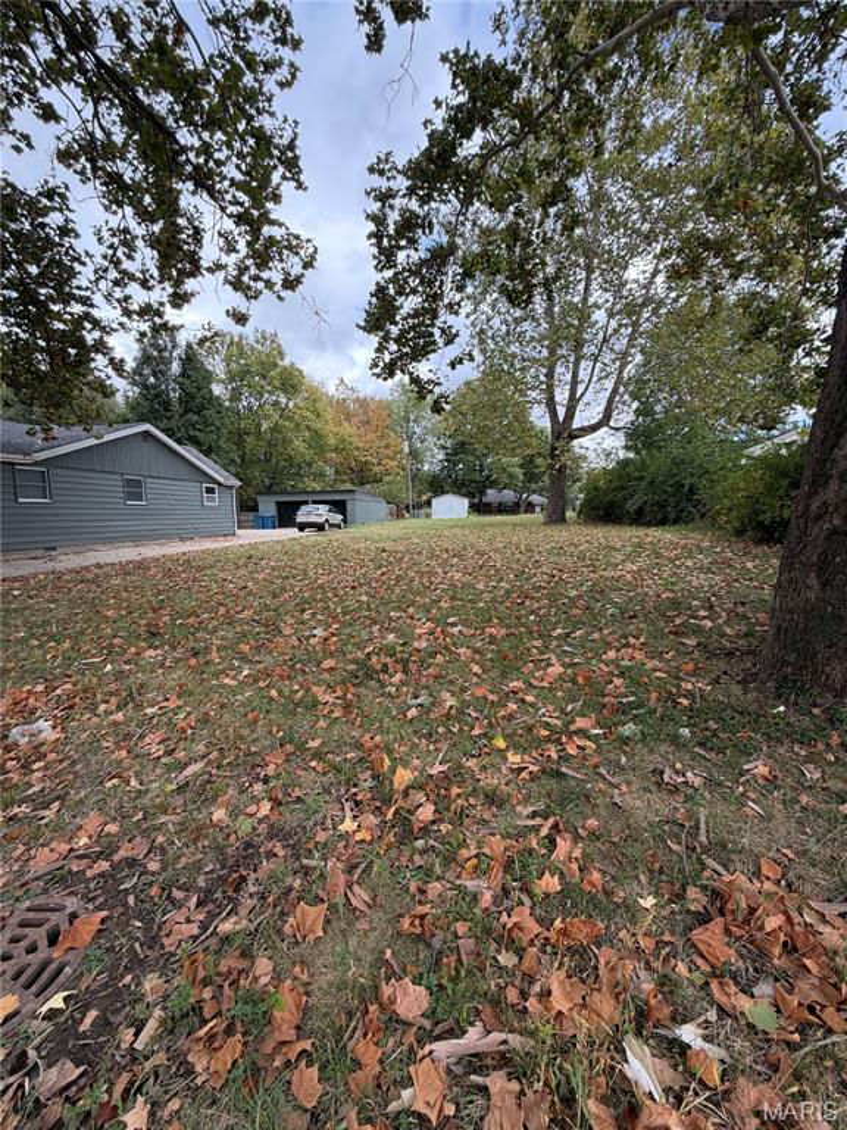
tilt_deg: -6.0
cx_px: 424
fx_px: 457
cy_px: 565
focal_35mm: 14
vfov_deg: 102.1
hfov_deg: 85.7
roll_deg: +0.7
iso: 50
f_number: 2.2
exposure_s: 1/403
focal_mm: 2.22
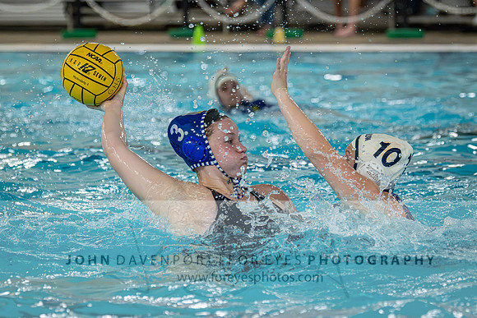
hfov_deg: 10.5
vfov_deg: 7.0
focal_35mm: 195
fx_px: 2589
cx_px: 290
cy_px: 191
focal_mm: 145
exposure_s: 1/1000
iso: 10000
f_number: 4
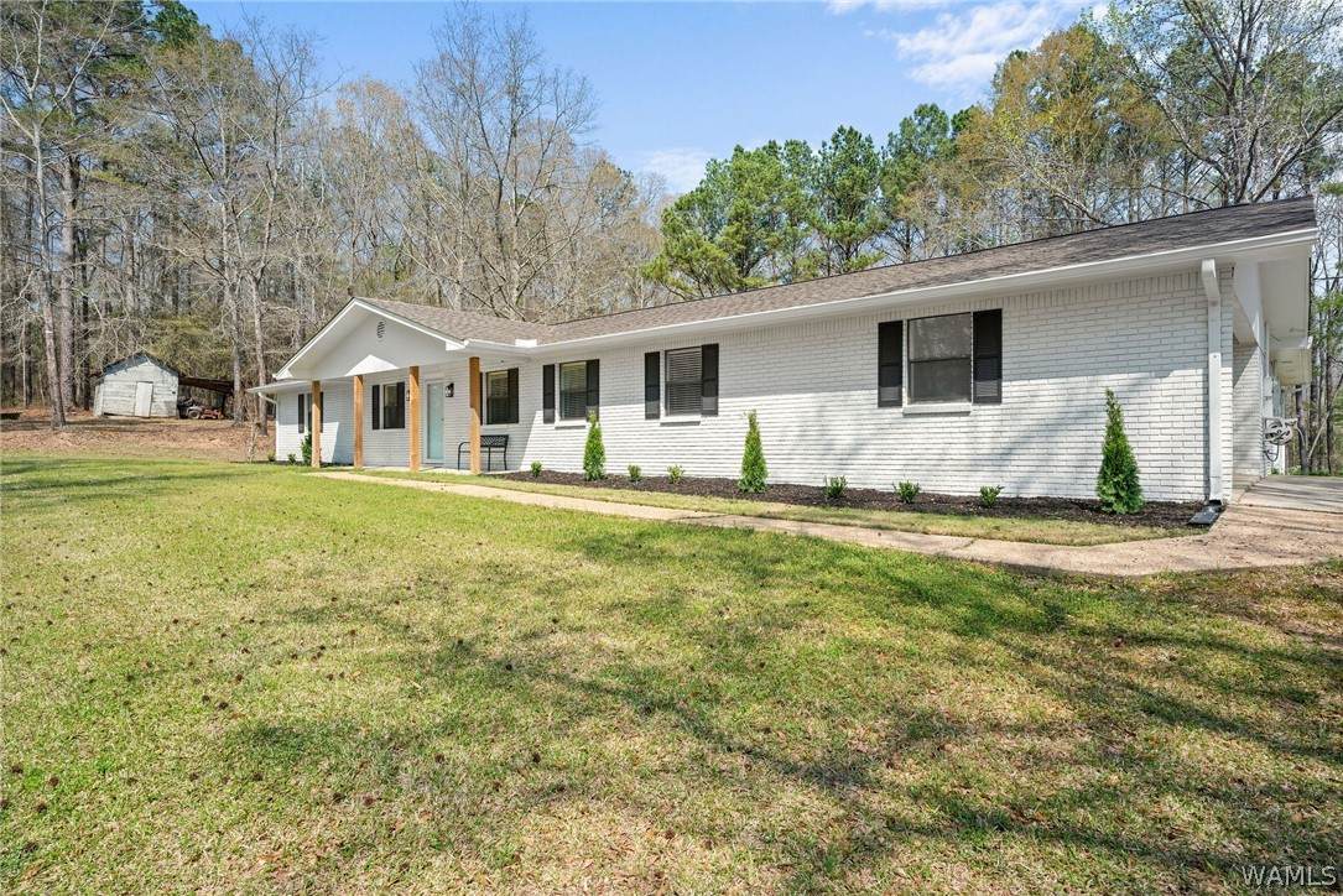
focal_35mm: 20
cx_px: 672
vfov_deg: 63.3
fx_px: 728
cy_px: 448
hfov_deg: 85.4
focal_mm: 19.5
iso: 250
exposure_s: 1/200
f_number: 8
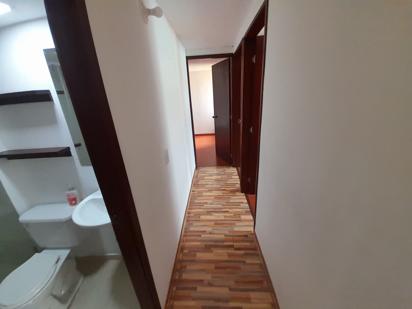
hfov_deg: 106.2
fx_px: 155
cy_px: 154
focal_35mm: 13
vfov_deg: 89.9
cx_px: 206
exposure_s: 1/50
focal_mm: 1.13
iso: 200
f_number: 2.2
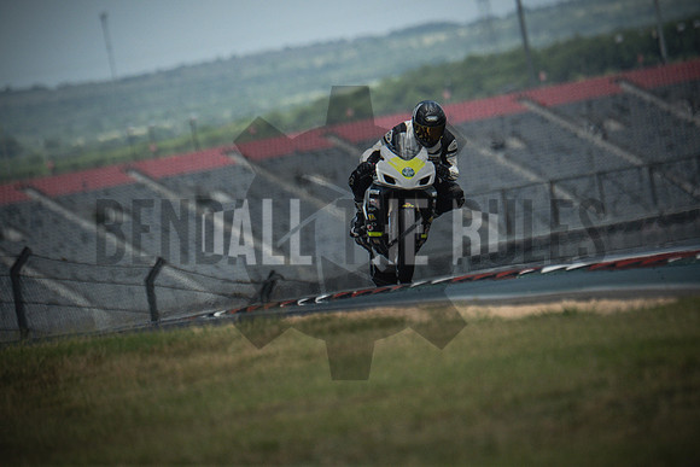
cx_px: 350
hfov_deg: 3.4
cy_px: 234
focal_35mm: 600
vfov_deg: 2.3
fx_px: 11669
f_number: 5.6
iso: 1000
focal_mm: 400
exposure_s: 1/2500
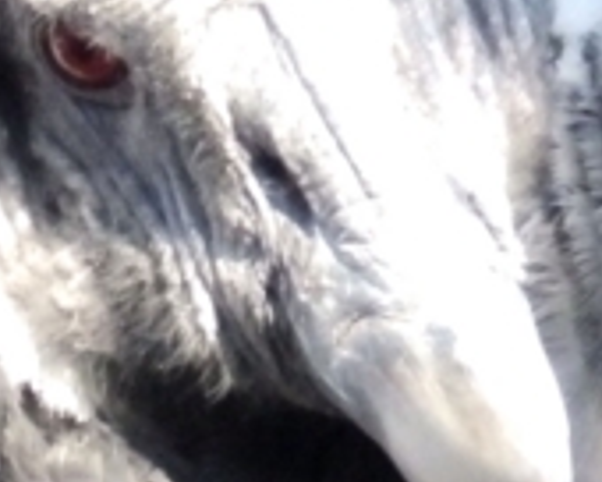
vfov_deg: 0.7
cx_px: 220
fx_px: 39999
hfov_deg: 0.9
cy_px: 308
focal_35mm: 2245
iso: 1600
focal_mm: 87.5
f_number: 5.7
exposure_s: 1/250
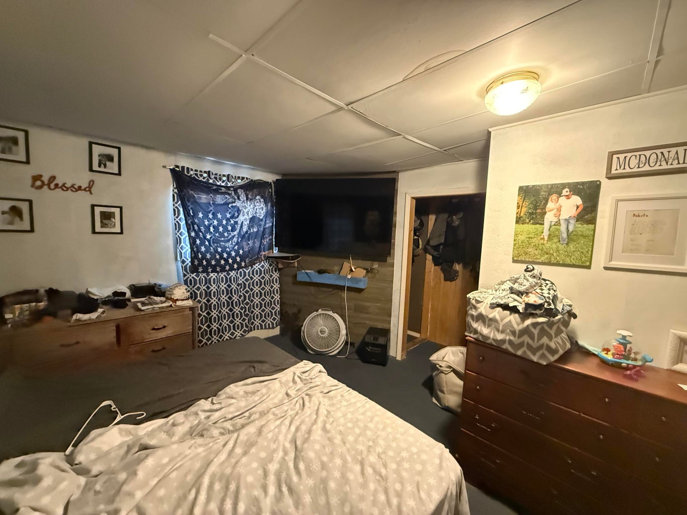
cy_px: 258
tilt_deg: -3.7
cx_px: 344
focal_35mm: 14
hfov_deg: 102.1
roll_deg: -1.4
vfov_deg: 85.7
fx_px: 278
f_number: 2.2
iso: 1600
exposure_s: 1/40
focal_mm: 2.22
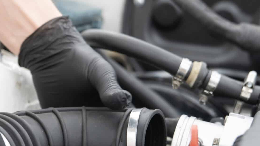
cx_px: 97
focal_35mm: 119
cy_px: 141
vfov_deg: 10.1
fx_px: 820
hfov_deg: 18.0
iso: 800
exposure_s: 1/80
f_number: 3.2
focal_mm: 61
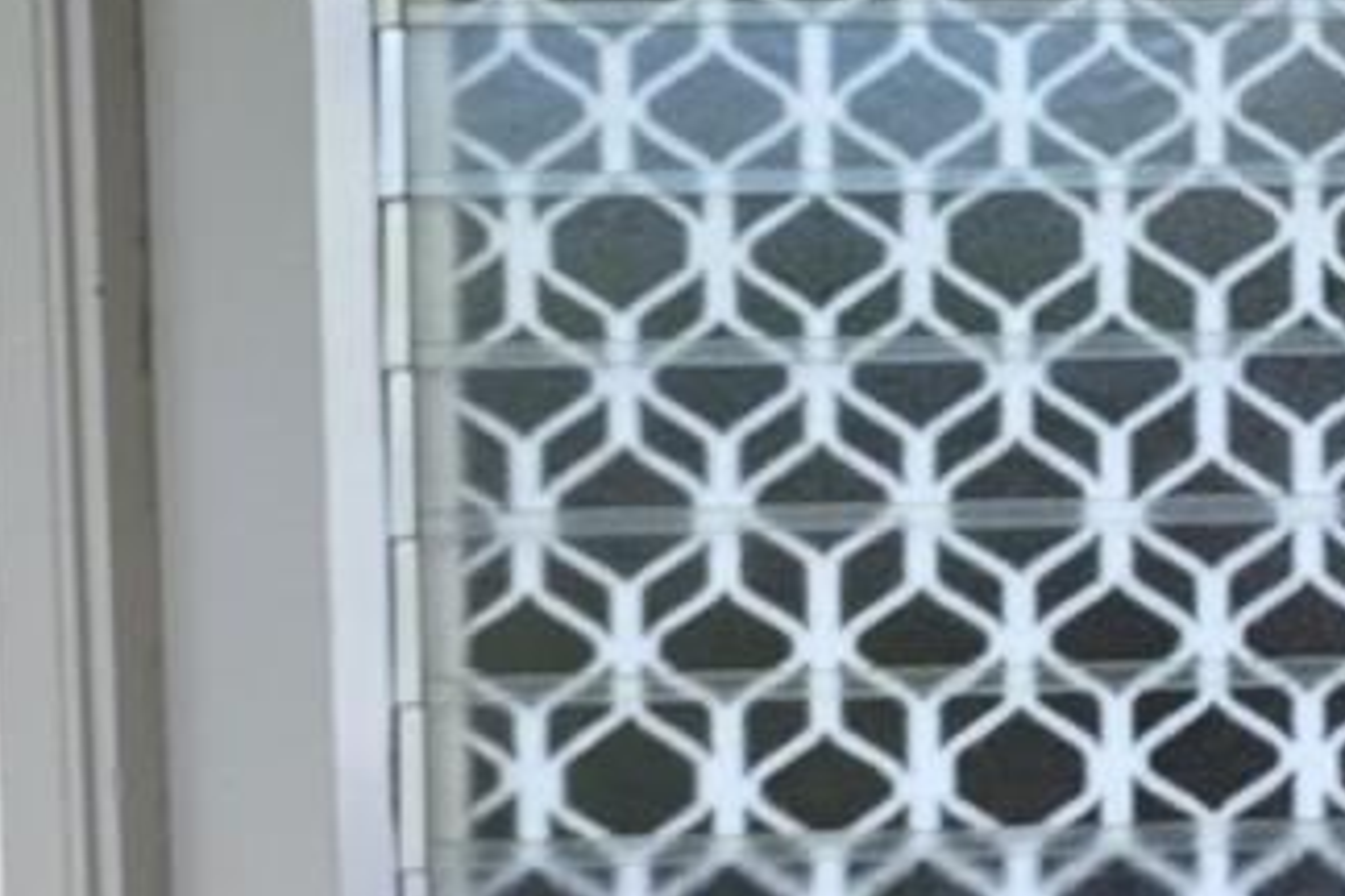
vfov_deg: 11.5
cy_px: -62
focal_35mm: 118
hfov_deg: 15.9
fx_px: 4408
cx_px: 2038
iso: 50
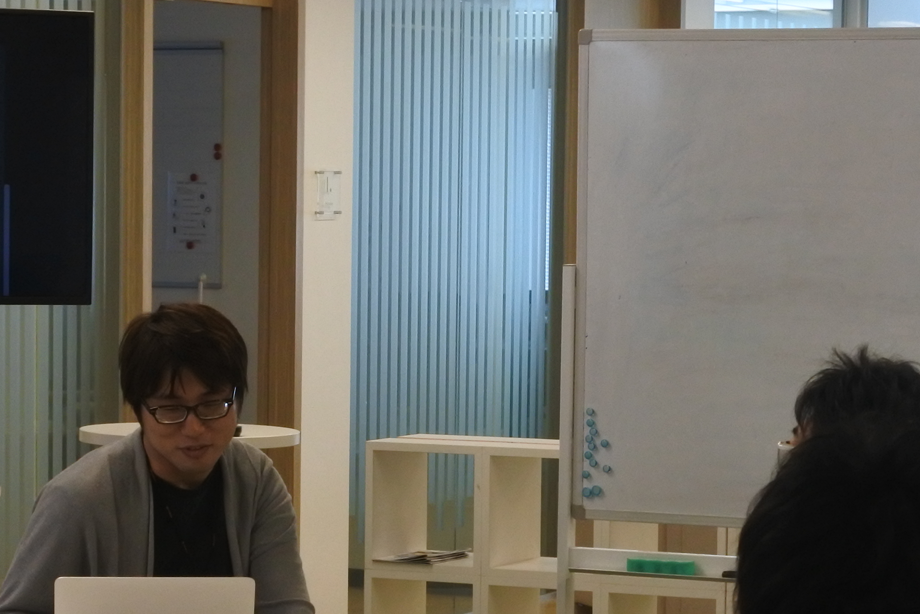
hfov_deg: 15.5
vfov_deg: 10.4
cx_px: 328
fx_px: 3373
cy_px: 510
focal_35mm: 132
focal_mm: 18.4
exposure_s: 1/125
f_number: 4.5
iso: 560
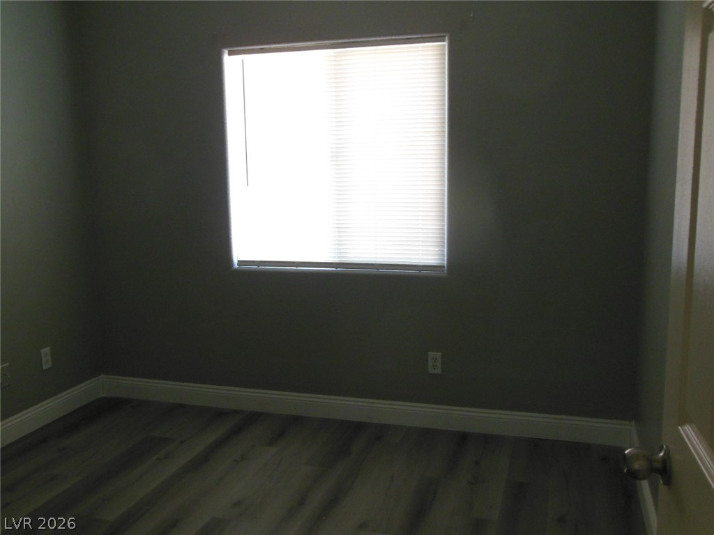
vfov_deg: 42.9
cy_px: 268
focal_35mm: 33
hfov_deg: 55.4
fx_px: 681
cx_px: 357
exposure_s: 1/50
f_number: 3.5
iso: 400
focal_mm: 6
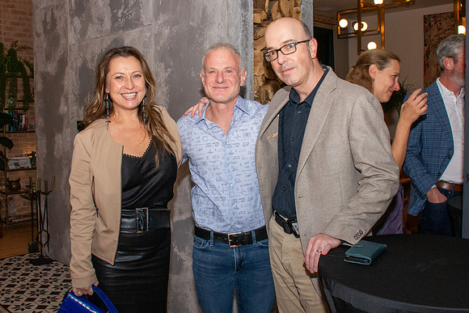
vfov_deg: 39.0
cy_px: 144
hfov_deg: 55.9
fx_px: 442
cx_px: 216
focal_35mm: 34
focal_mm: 18
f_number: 11
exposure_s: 1/100
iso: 5000
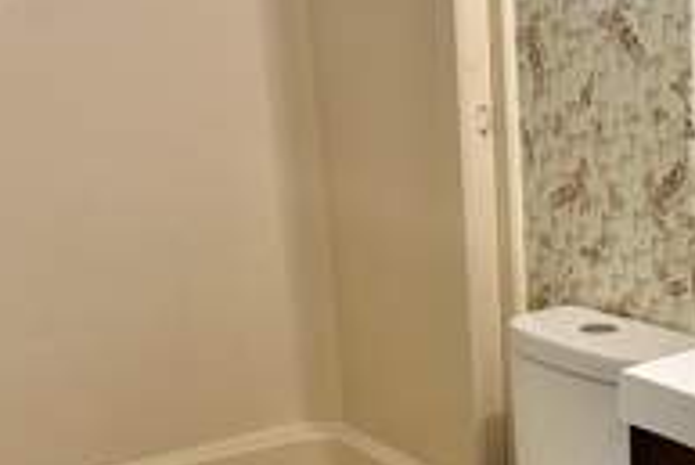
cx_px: 659
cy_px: 288
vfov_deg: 21.9
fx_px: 1198
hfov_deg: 30.5
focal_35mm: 62
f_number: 1.78
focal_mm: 6.86
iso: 250
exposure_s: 1/60
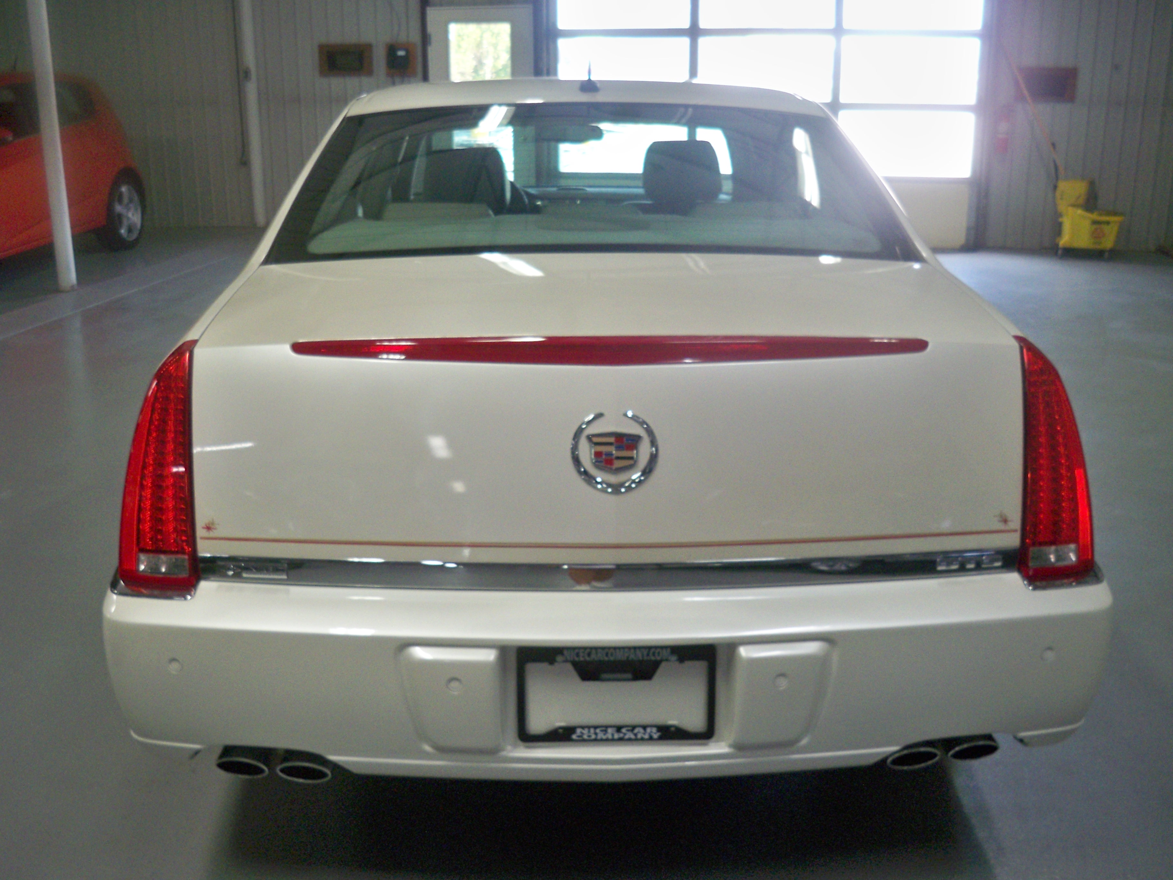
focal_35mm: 35
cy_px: 440
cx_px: 586
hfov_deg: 52.6
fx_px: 1186
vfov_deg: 40.7
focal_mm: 6.3
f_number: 3.1
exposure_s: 1/60
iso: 250
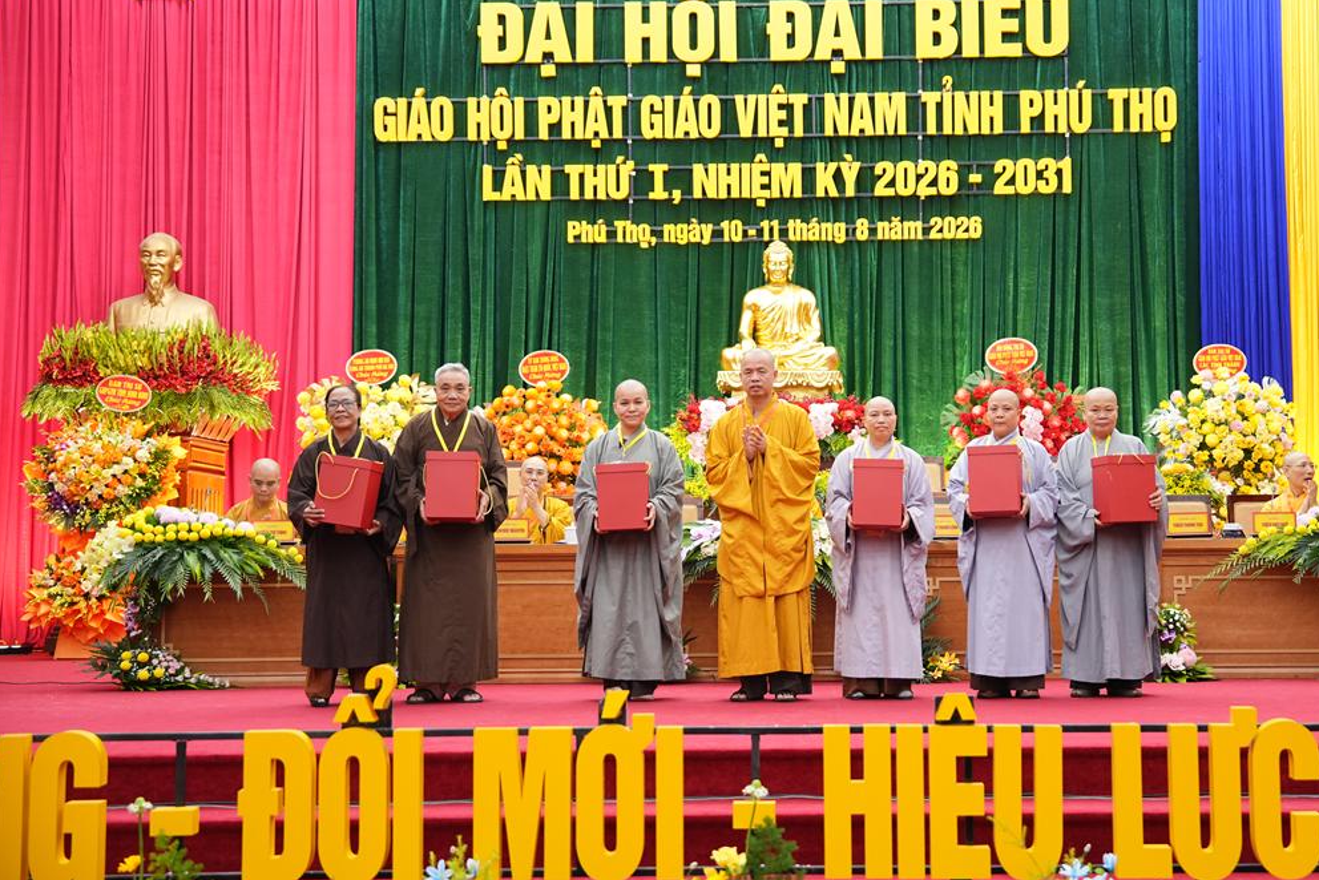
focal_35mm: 52
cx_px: 792
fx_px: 1906
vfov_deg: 26.0
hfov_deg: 38.0
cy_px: 413
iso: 1250
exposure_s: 1/100
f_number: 2.8
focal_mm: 43
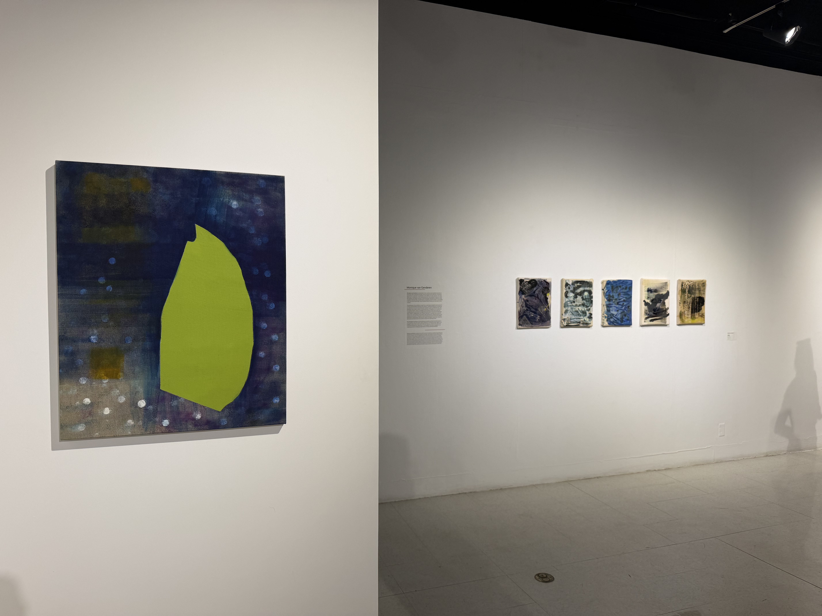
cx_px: 411
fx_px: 570
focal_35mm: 24
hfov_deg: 71.6
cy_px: 308
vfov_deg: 56.8
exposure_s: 1/120
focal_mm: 6.76
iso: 64
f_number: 1.78
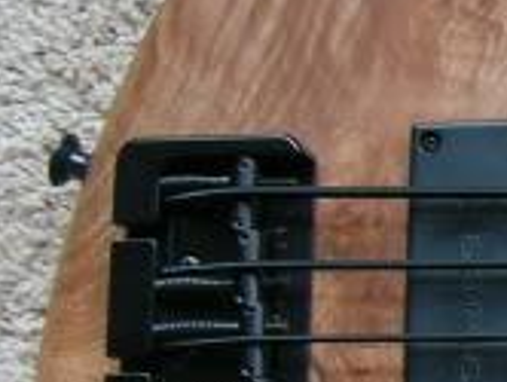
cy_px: 394
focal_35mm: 173
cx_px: 1167
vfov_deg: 8.5
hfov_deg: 10.1
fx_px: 2537
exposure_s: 1/31.5
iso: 50
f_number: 2.9
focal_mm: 6
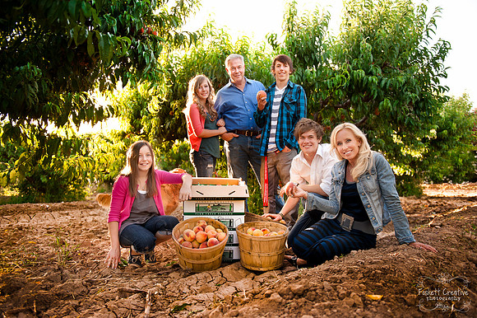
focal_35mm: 29
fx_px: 384
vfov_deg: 44.9
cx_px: 238
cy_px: 159
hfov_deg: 63.7
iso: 200
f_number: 3.2
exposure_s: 1/200
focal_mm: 29
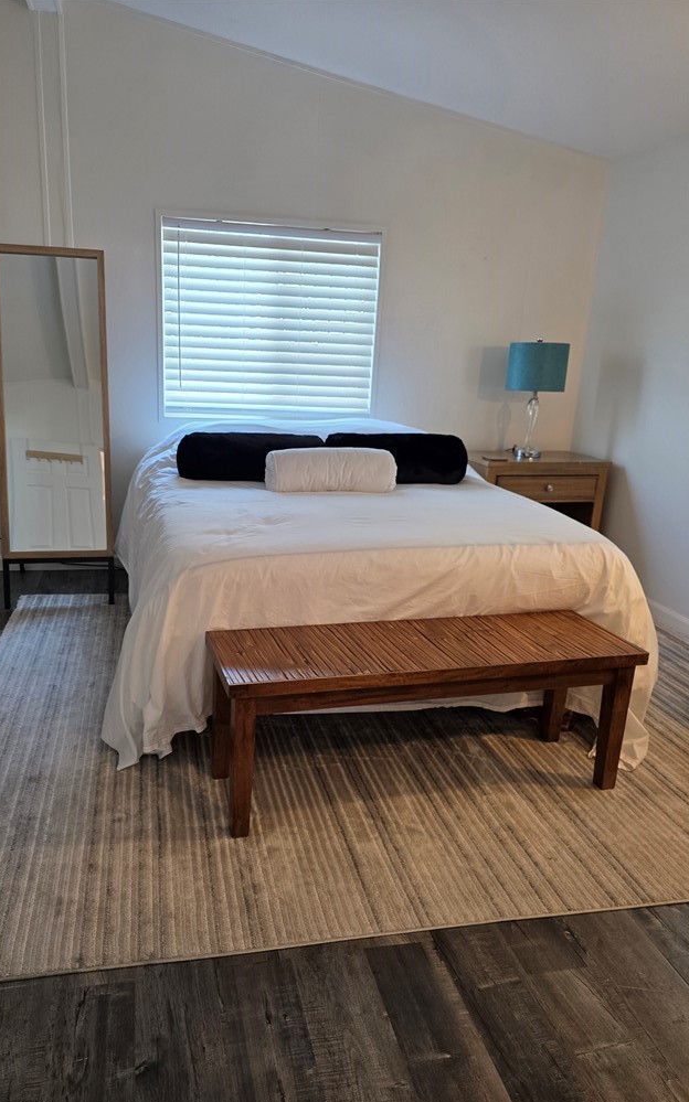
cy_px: 561
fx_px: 751
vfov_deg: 72.5
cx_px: 292
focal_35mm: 25
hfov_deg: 49.1
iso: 200
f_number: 1.7
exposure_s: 1/120
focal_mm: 6.3
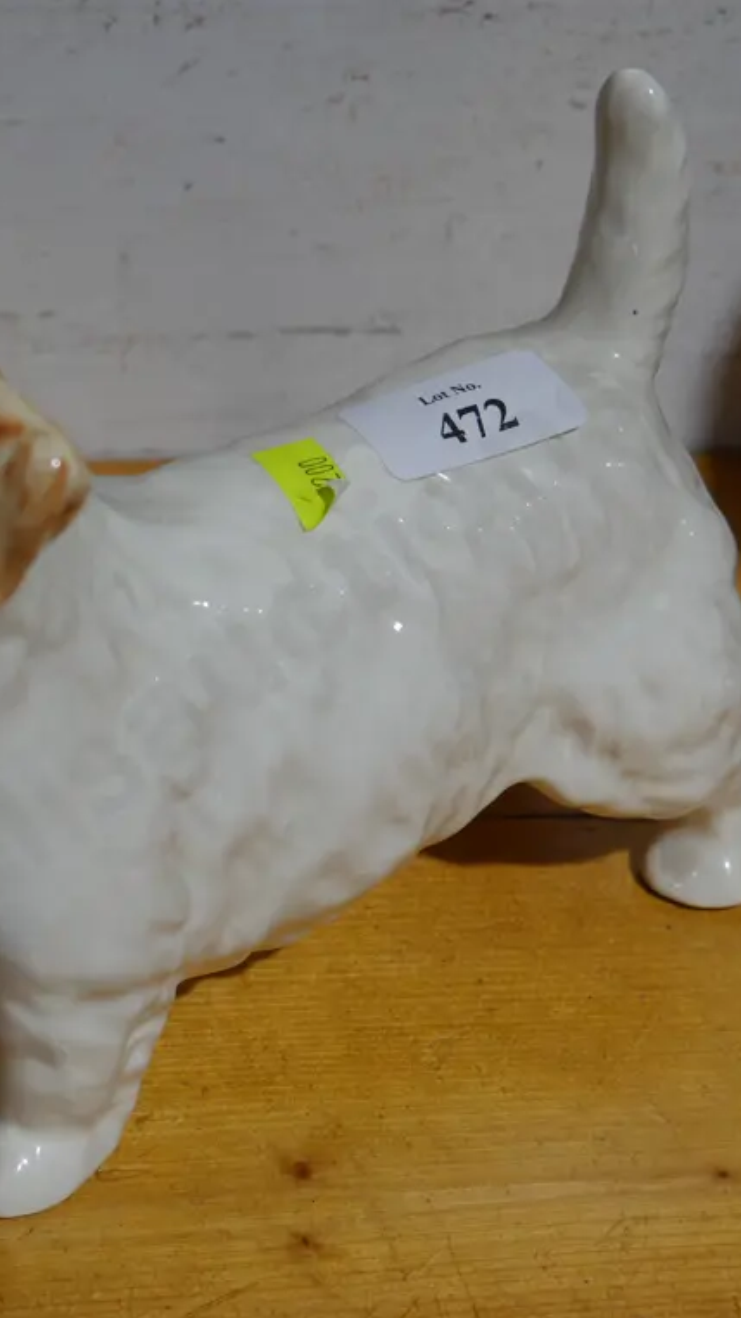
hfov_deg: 15.9
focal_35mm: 76
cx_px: 249
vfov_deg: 27.9
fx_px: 2656
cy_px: 662
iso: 250
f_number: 5.3
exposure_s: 1/60
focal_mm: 26
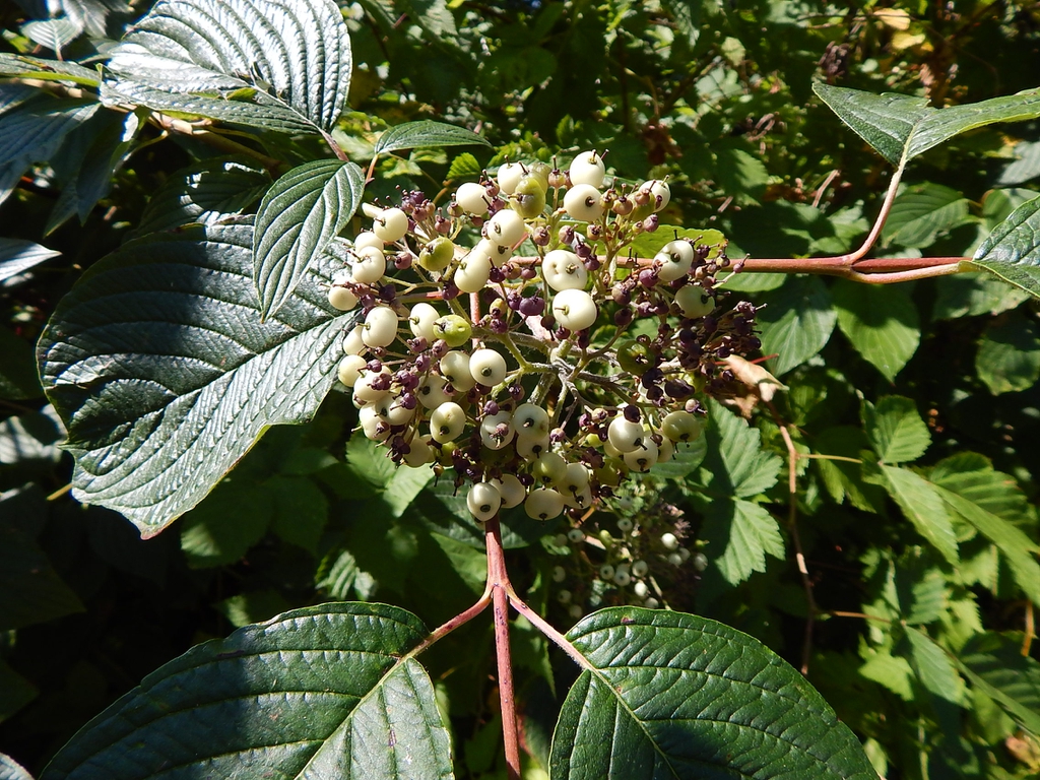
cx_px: 520
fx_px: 691
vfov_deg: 58.9
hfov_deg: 73.9
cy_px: 390
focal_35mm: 23
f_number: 3
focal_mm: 4
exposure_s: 1/800
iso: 125
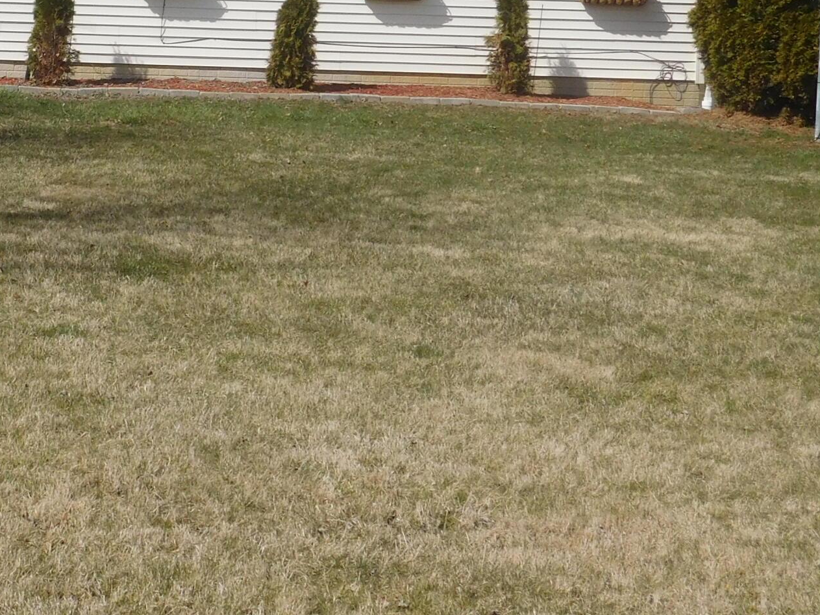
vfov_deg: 15.4
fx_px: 2250
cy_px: 58
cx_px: -99
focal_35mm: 95
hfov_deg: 19.7
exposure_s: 1/500
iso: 125
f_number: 7.2
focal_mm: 7.1
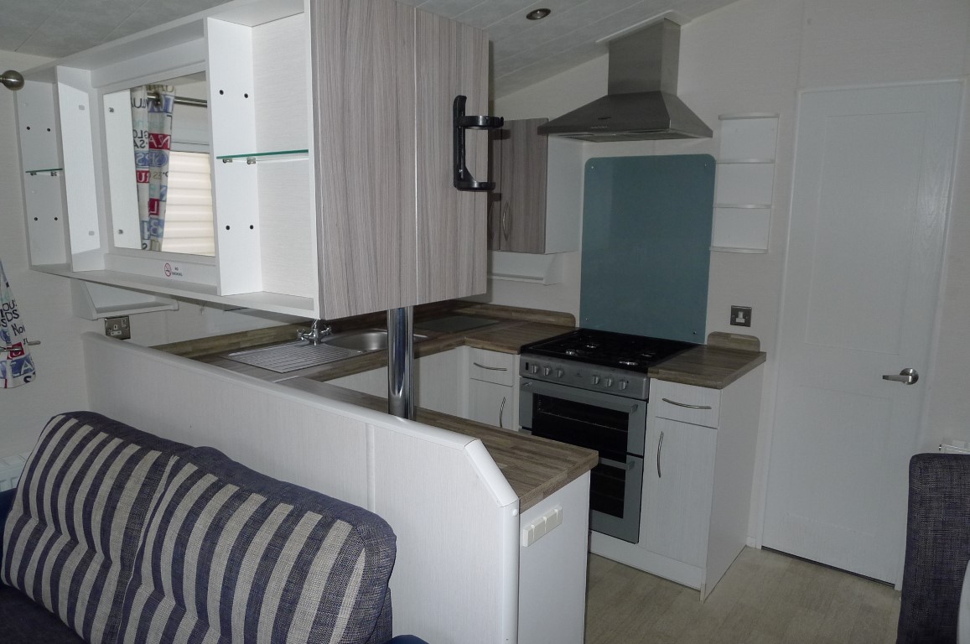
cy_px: 322
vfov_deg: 53.0
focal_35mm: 24
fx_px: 646
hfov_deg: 73.8
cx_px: 485
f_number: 2
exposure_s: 1/60
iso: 250
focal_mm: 5.1
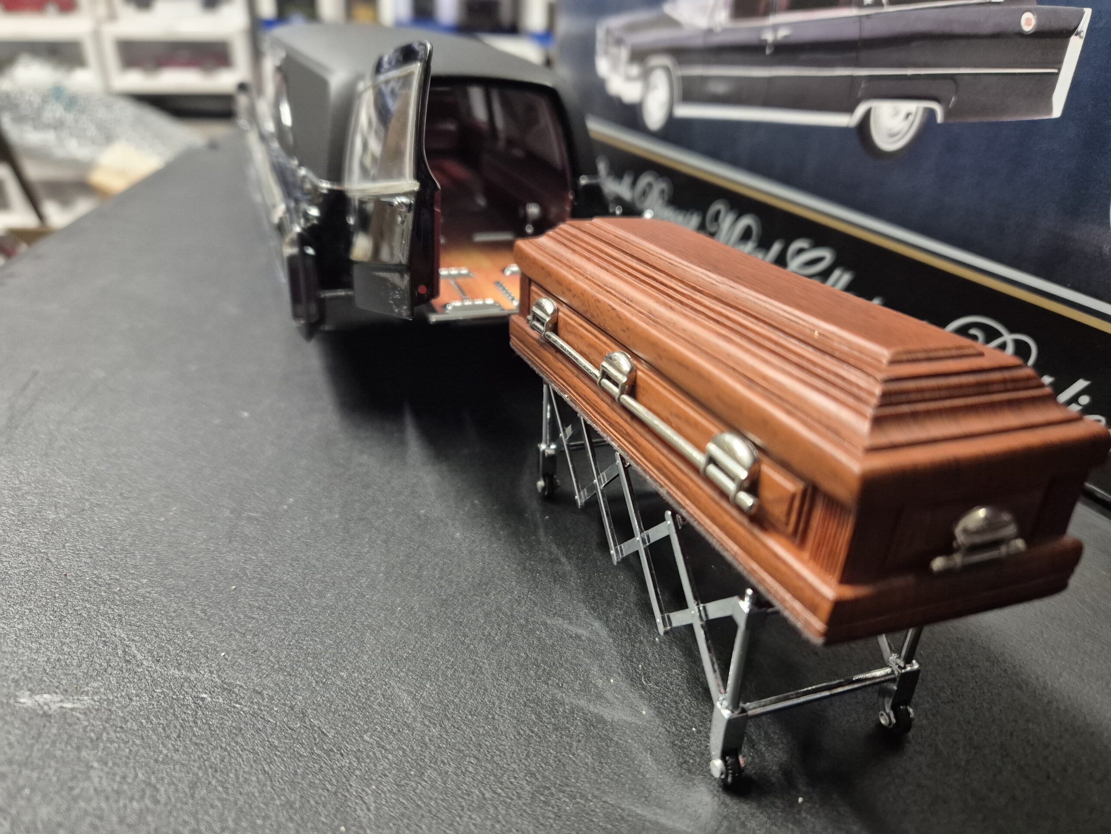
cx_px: 556
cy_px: 417
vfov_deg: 58.9
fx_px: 738
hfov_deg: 73.9
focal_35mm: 23
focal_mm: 5.4
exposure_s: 1/100
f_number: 1.8
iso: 1000
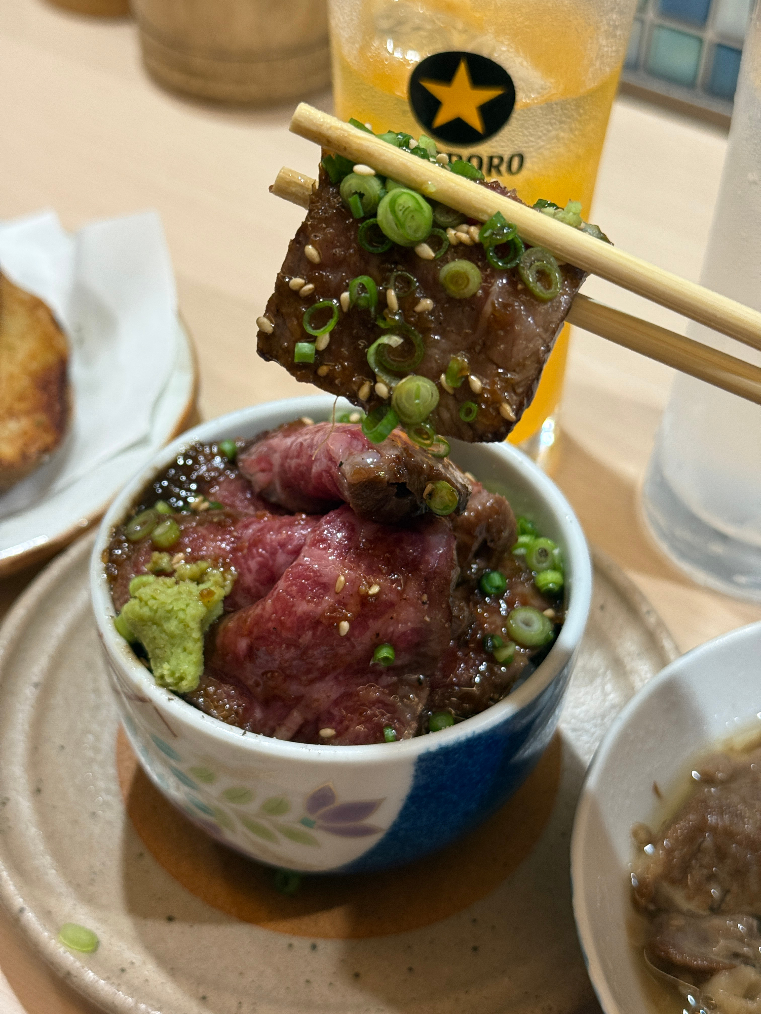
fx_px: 1407
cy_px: 507
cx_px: 380
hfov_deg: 30.3
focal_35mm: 48
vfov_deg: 39.7
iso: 160
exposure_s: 1/50
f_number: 1.78
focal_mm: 6.76
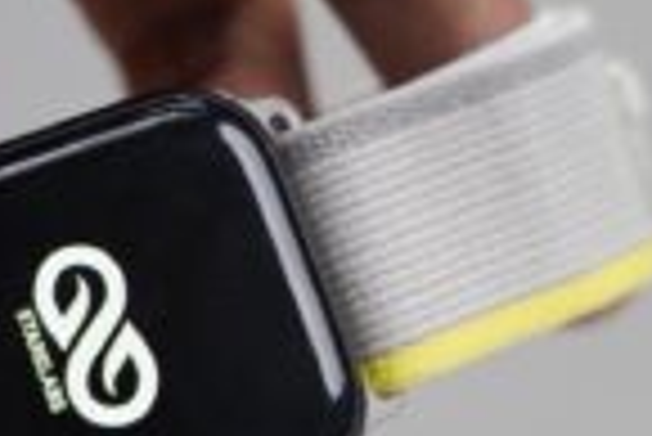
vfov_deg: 7.1
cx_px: 63
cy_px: 299
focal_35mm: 193
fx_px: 3499
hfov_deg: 10.6
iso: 800
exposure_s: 1/80
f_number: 4
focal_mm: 70
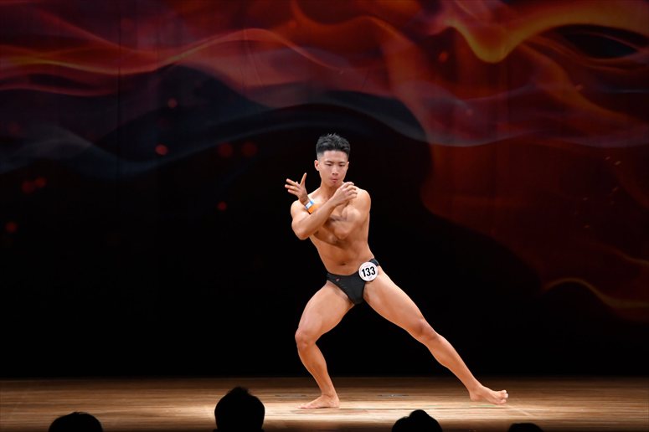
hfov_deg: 10.2
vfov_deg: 6.8
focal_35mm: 202
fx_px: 3640
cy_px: 216
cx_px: 324
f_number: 5.6
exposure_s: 1/400
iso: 3200
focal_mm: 135
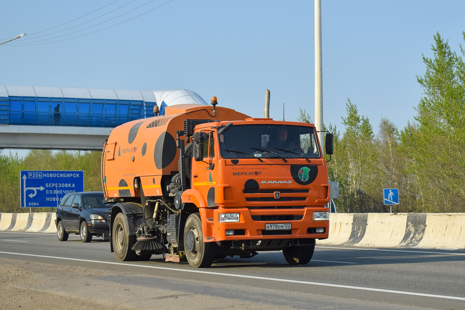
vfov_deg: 16.6
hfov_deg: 24.6
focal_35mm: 82
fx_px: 1066
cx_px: 232
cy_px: 155
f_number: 5.6
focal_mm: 55
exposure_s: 1/800
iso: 200
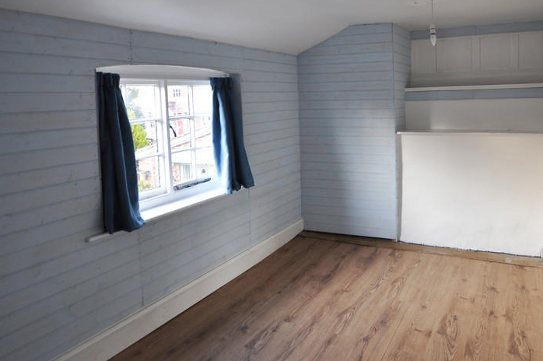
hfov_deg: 74.1
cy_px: 149
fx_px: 332
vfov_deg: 56.8
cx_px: 394
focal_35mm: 22
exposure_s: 1/60
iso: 450
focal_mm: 10
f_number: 4
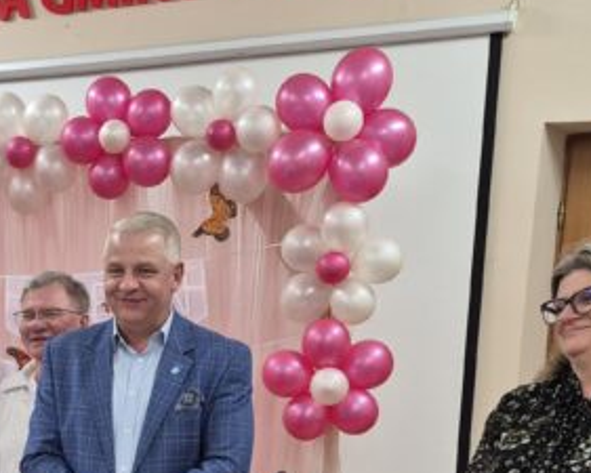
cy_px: 525
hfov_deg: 30.5
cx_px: 95
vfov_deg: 23.7
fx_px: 1050
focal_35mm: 60
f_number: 1.8
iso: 200
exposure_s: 1/100
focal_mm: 5.4
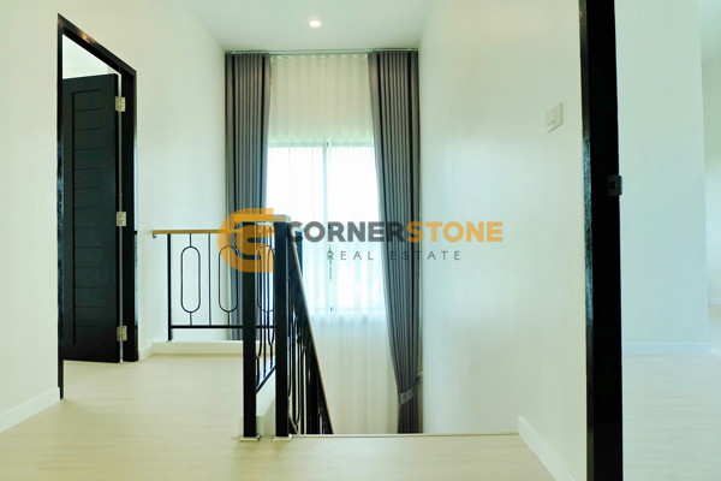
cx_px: 360
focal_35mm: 24
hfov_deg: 73.7
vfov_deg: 53.1
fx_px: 481
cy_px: 240
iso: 200
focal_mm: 16
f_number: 3.5
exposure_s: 1/140
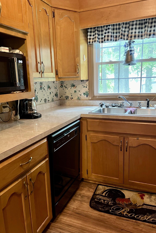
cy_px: 117
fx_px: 182
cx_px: 74
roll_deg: +3.4
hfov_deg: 46.4
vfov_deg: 65.5
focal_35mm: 28
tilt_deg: -11.7
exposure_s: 1/40
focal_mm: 5.7
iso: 400
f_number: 1.5
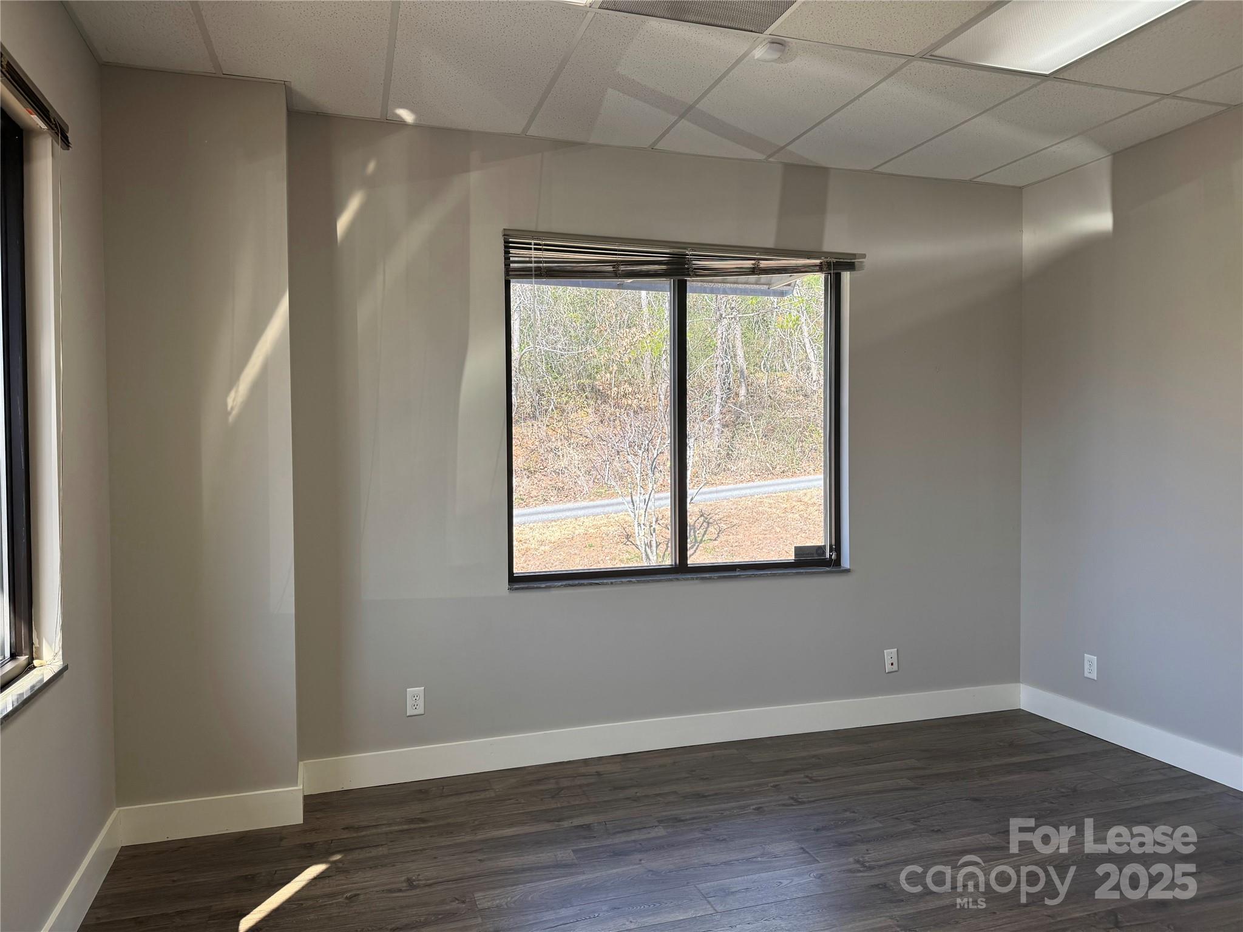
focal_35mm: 24
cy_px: 466
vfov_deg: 56.8
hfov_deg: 71.6
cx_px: 622
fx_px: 862
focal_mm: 6.76
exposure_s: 1/167
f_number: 1.78
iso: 80
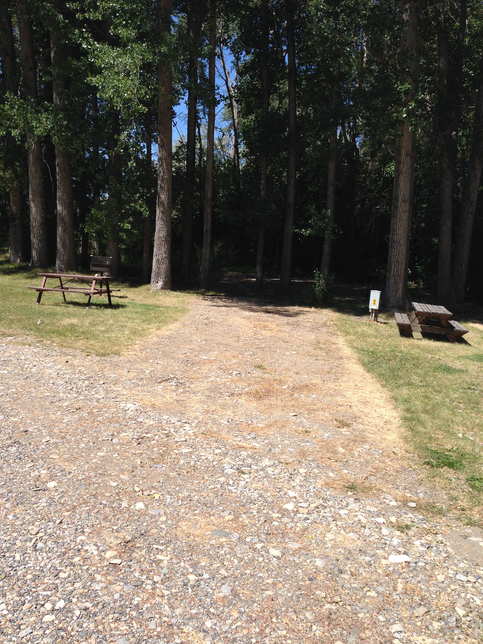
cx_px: 242
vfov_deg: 55.4
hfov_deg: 42.9
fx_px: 614
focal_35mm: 33
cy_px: 322
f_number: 2.4
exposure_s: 1/1290
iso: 50
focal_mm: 4.12
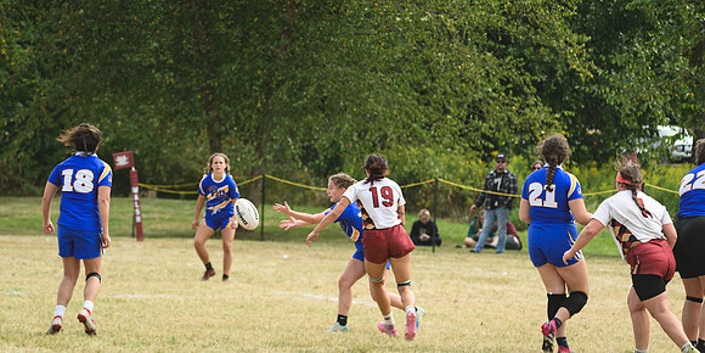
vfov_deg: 4.0
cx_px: 351
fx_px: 5025
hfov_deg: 8.0
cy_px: 118
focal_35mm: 276
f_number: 5
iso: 400
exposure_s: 1/1000
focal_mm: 170
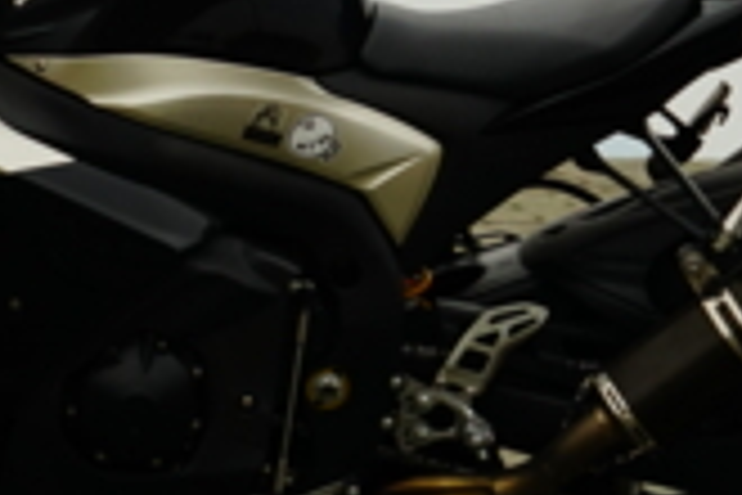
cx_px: 45
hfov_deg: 2.4
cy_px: 472
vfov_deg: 1.6
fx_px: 17539
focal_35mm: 851
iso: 250
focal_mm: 175
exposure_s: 1/100
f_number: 9
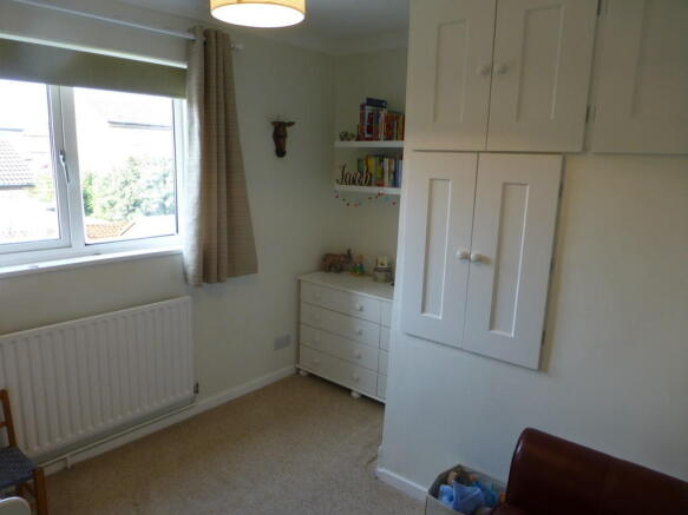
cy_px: 258
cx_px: 344
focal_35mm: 24
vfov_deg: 56.8
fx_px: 477
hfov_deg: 71.6
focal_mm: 4.3
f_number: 3.3
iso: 125
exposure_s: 1/60
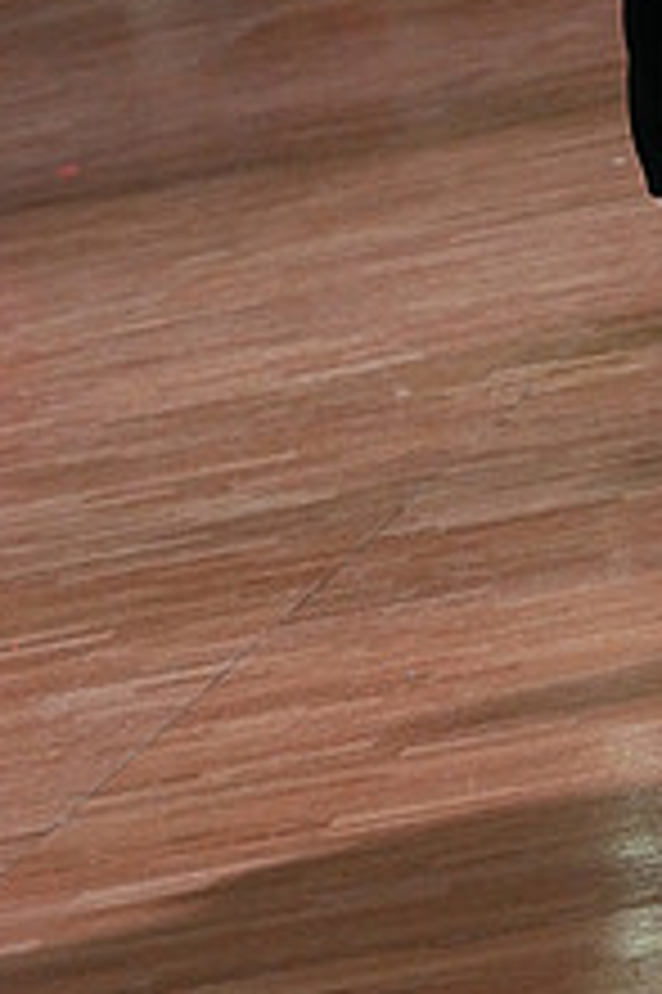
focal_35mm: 302
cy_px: -166
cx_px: 781
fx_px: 8343
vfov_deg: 6.8
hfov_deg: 4.5
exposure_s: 1/400
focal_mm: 115
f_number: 7.1
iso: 10000
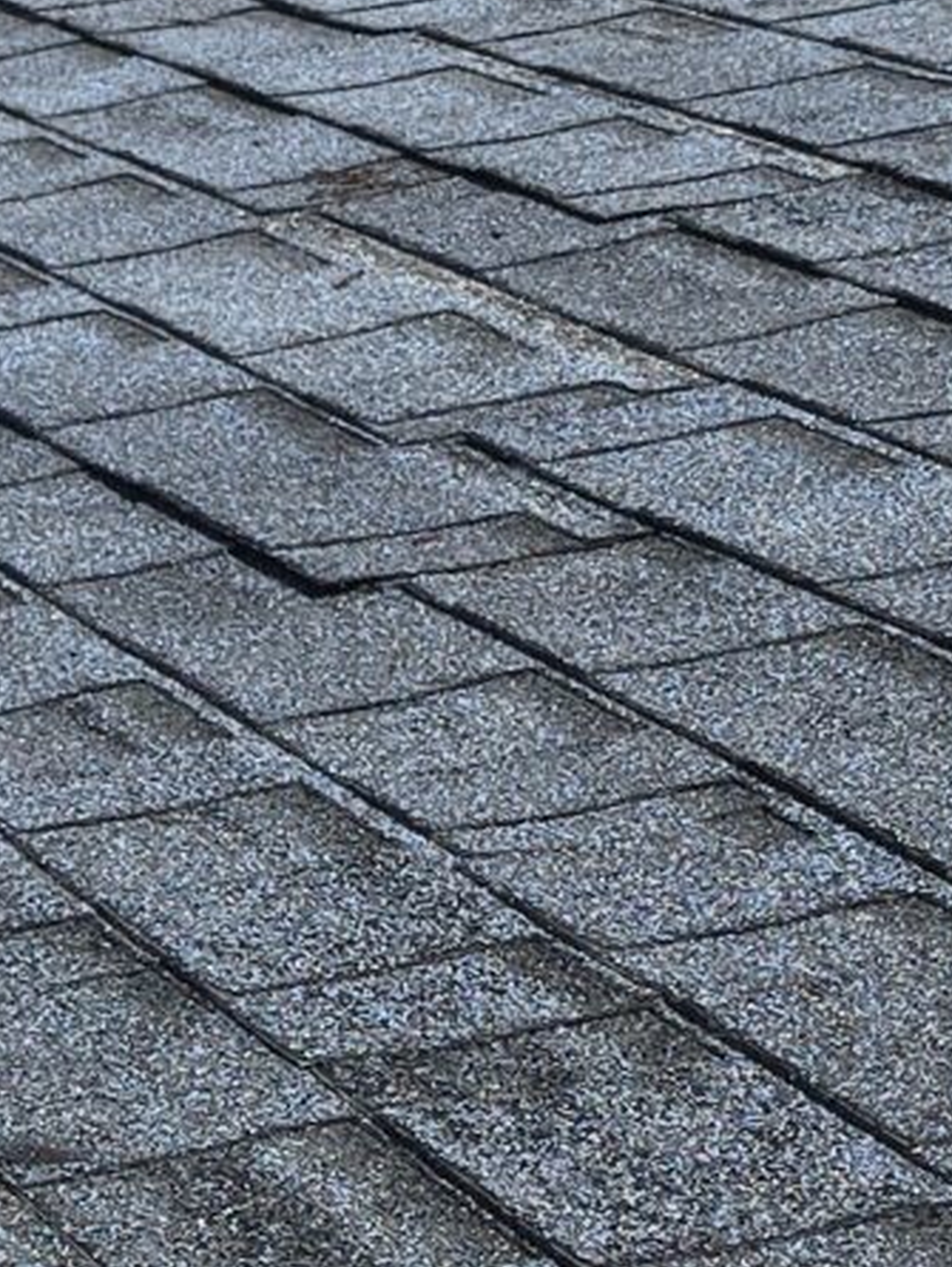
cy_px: 1864
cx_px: -1563
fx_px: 4836
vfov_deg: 14.0
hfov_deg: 9.6
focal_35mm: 132
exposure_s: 1/984
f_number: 1.7
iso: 12
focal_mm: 6.3
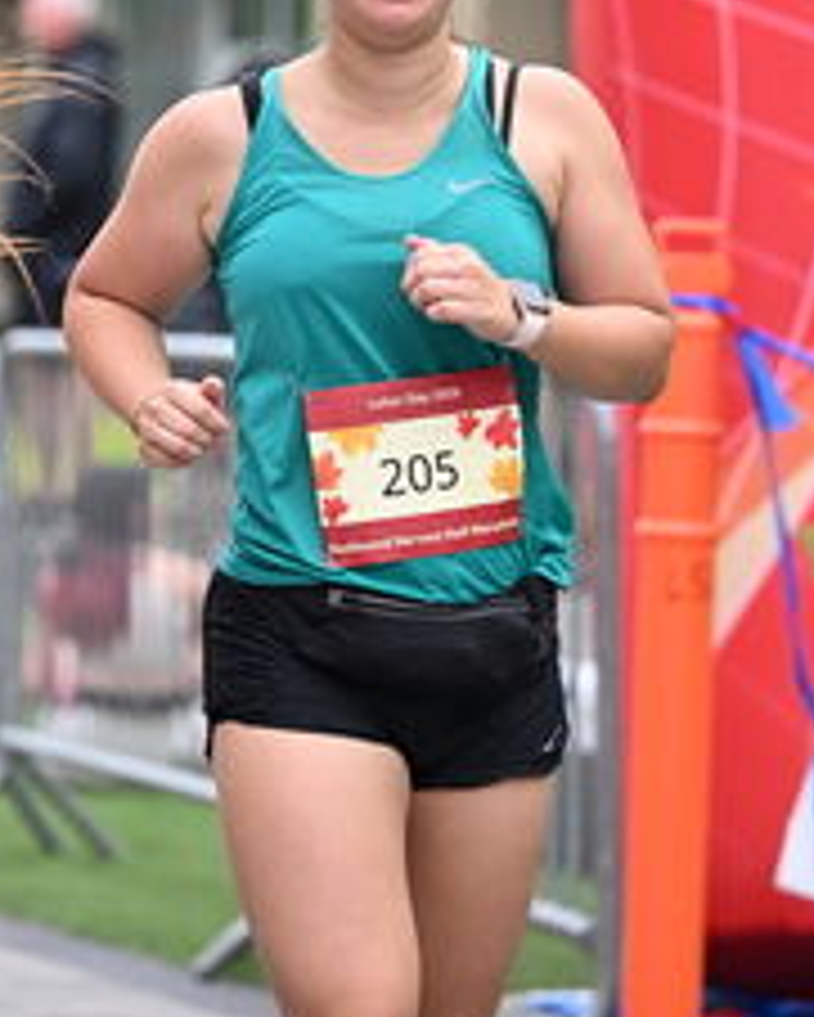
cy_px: 194
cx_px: 200
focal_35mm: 224
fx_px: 6741
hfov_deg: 6.9
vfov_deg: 8.6
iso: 640
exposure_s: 1/1600
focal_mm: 98
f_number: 2.8
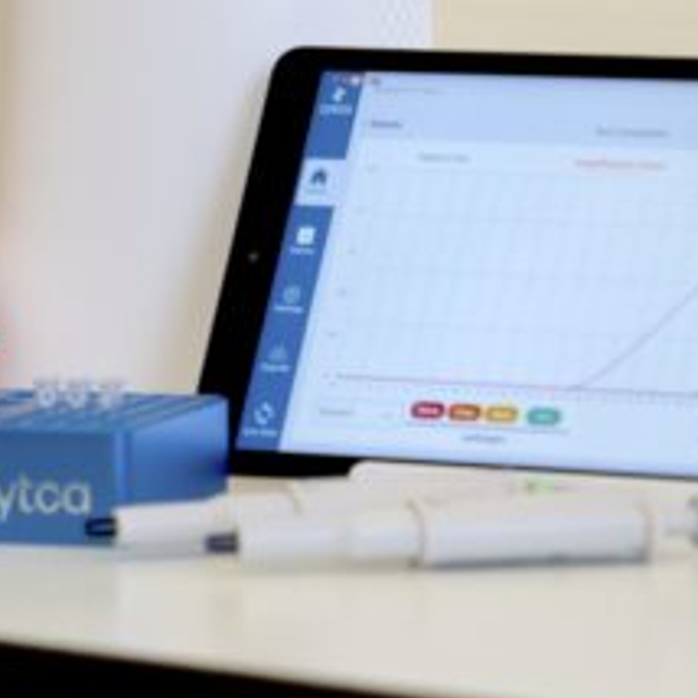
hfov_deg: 4.1
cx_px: 72
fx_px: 9855
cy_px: 72
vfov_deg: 4.1
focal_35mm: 432
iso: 1600
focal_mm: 181
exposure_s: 1/200
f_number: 6.3
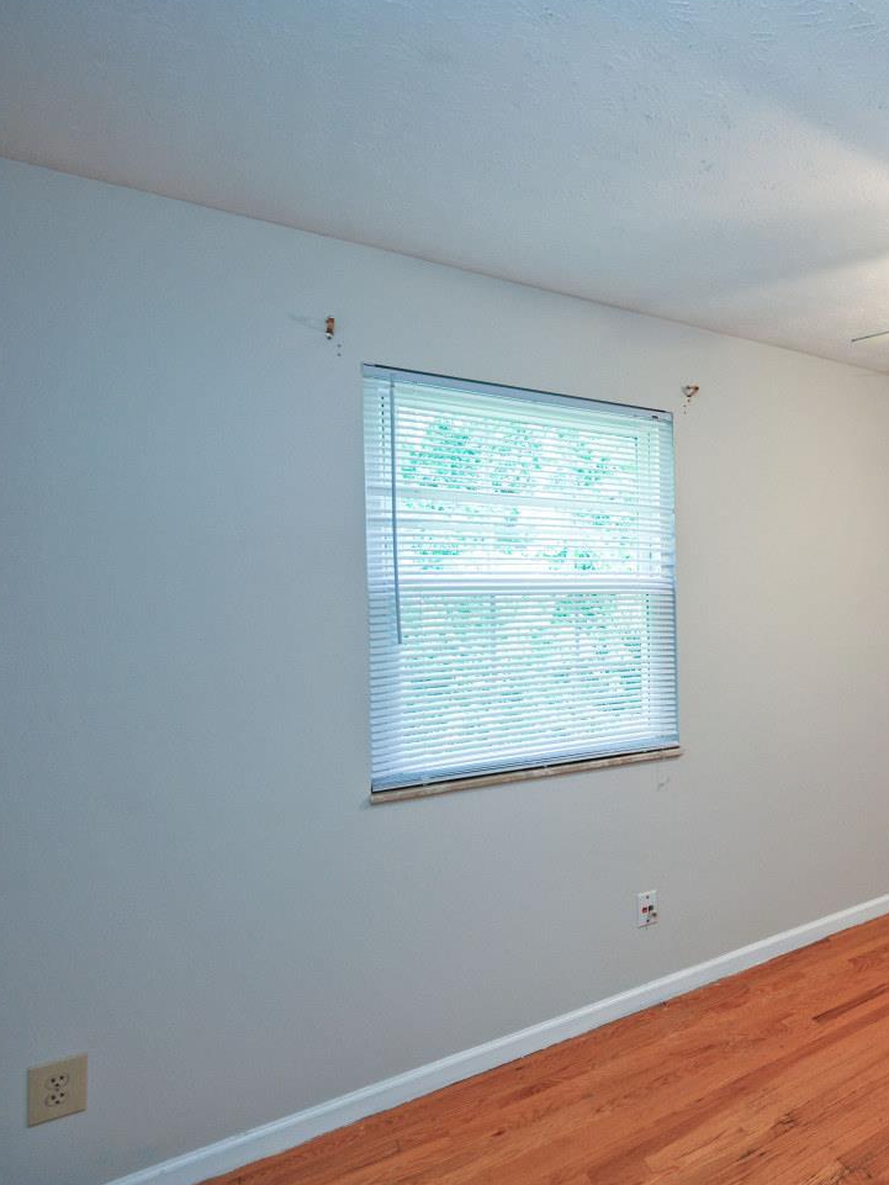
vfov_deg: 79.0
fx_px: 719
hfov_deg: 49.8
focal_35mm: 21
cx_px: 914
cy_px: 599
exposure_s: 1/60
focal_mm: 14
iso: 560
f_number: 4
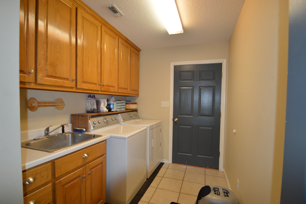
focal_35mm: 16
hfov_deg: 95.0
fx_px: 140
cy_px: 102
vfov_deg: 72.0
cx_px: 153
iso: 400
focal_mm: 11
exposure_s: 1/60
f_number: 4
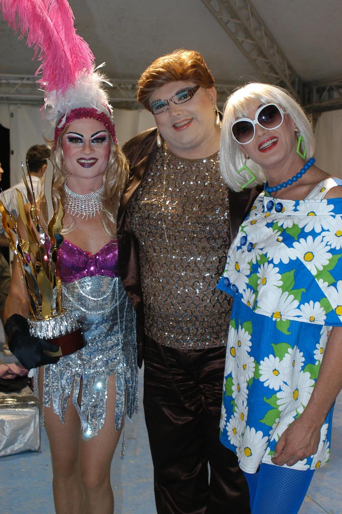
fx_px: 685
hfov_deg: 28.0
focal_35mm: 48
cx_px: 171
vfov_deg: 41.1
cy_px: 257
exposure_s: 1/60
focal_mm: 32
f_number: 4
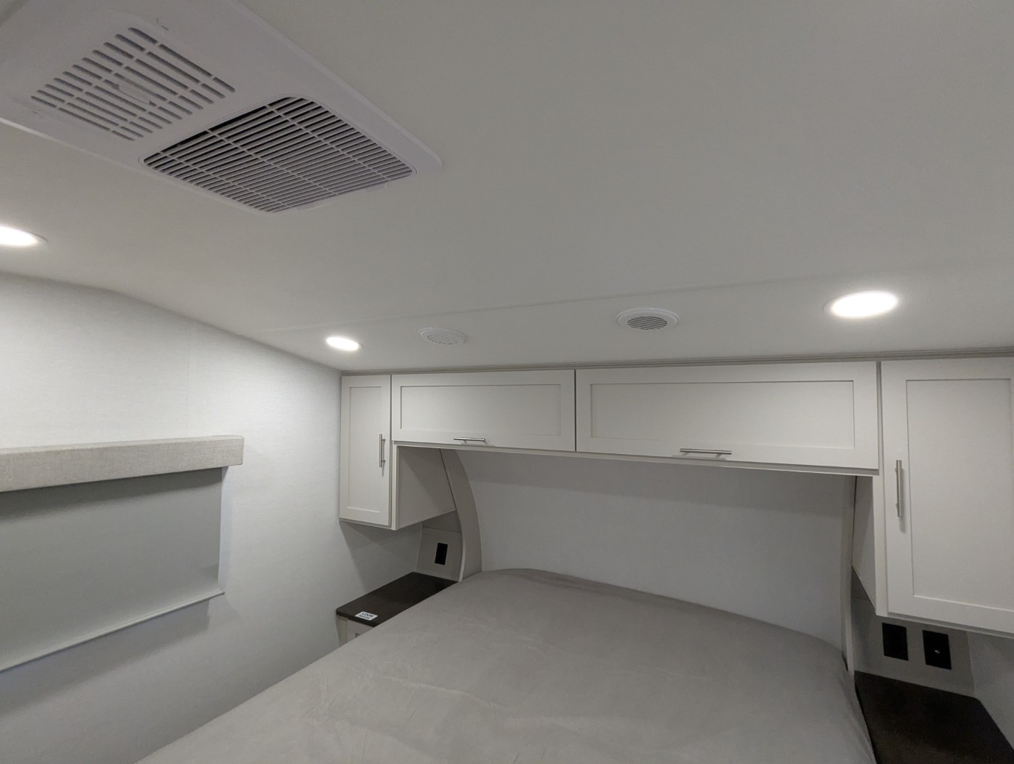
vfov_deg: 78.2
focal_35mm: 16
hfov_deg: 94.4
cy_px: 382
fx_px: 469
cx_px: 507
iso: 487
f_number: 2.2
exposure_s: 1/192
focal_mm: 2.35
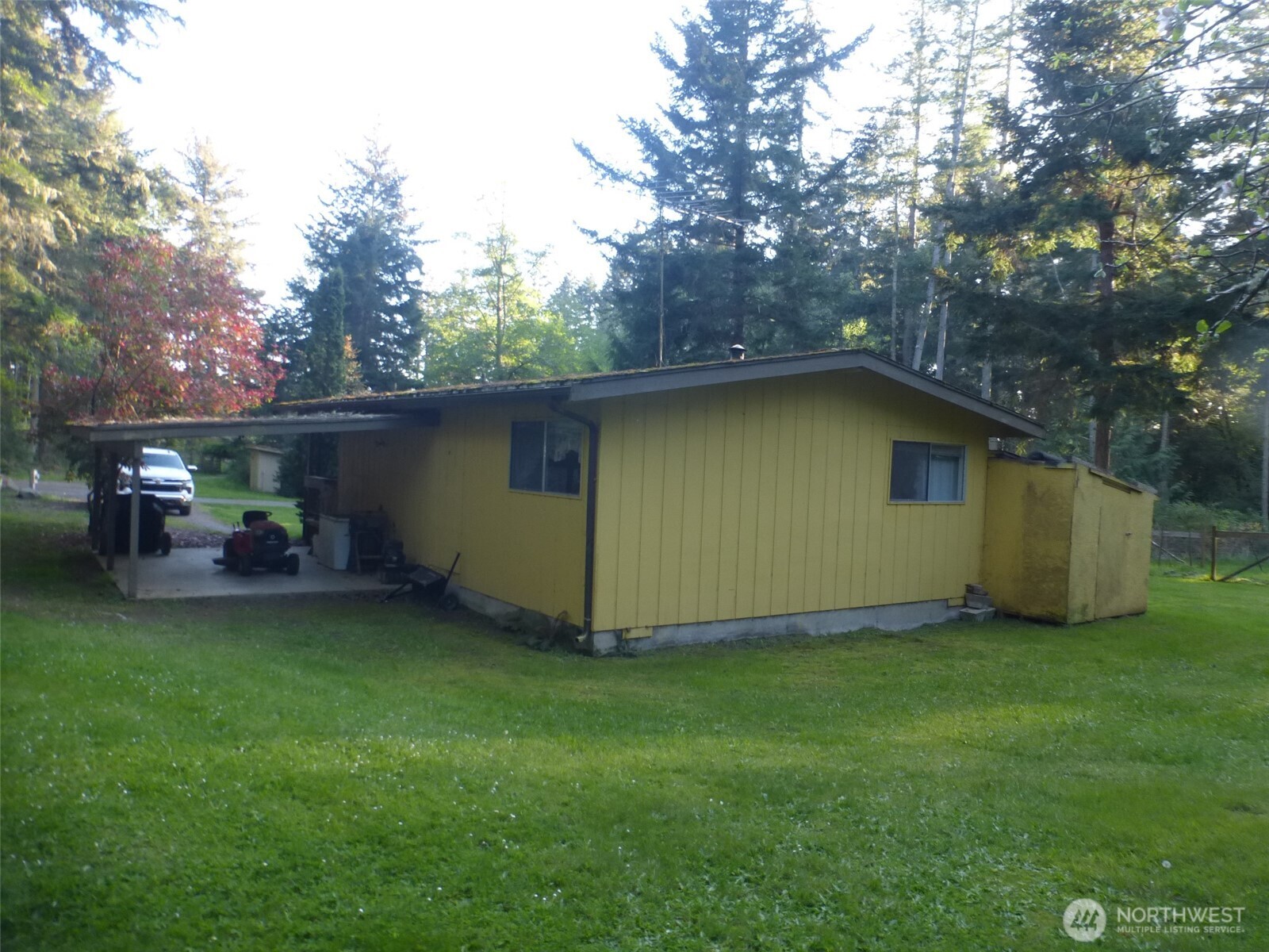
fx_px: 880
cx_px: 634
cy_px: 476
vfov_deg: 56.8
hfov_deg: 71.6
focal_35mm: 24
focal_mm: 4.3
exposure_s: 1/60
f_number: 3.3
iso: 160
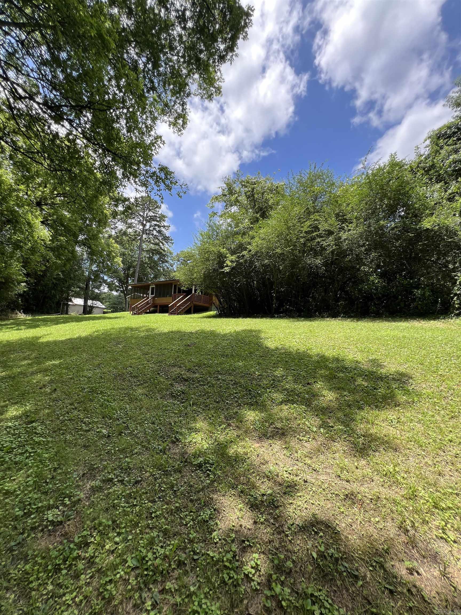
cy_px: 308
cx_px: 230
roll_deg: -2.1
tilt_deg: +7.2
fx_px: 231
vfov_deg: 106.2
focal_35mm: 13
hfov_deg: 89.9
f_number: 1.8
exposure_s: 1/544
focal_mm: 1.57
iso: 32
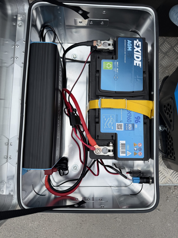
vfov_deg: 71.6
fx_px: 165
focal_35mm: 24
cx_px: 89
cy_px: 119
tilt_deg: -84.0
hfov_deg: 56.8
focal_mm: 6.76
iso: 80
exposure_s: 1/2525
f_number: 1.78
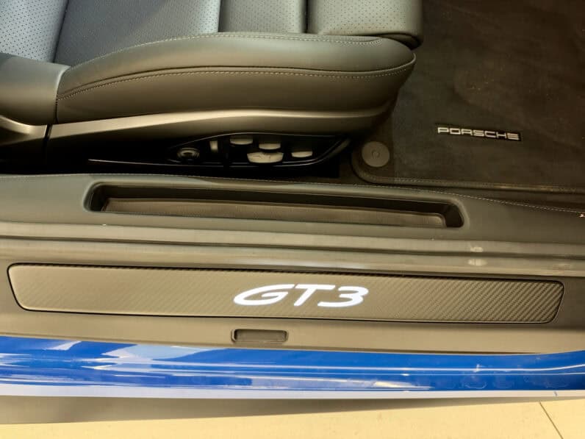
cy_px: 220
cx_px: 292
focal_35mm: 24
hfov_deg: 71.6
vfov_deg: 56.8
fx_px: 406
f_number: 1.5
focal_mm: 6.9
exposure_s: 1/25
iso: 500
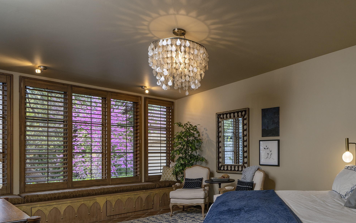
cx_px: 244
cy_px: 164
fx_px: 252
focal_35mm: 26
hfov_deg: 67.9
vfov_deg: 46.1
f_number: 7.1
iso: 200
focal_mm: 18
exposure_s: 1/15
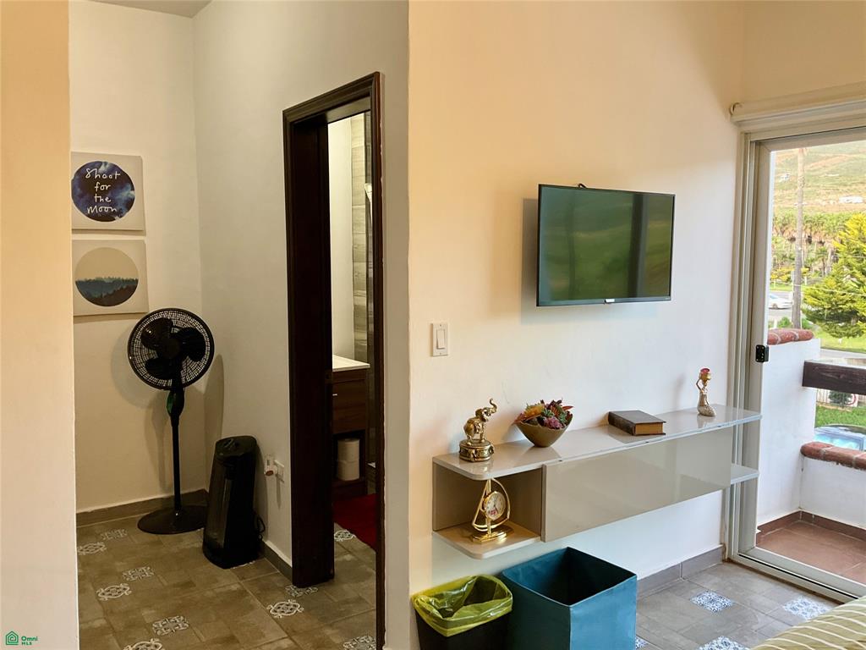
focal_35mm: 29
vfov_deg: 48.2
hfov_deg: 61.7
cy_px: 325
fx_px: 726
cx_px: 433
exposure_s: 1/60
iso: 50
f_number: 1.8
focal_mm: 3
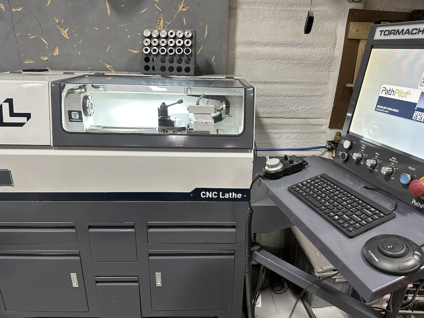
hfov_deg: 71.6
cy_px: 159
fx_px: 294
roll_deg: -0.9
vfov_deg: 56.8
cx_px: 212
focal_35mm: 24
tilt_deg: -20.8
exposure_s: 1/60
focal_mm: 6.86
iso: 160
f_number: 1.78
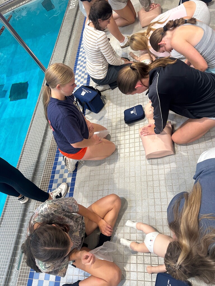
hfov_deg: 56.8
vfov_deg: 71.6
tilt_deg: -50.9
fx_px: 199
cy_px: 143
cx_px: 108
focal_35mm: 24
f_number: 1.78
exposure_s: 1/120
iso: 200
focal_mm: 6.86
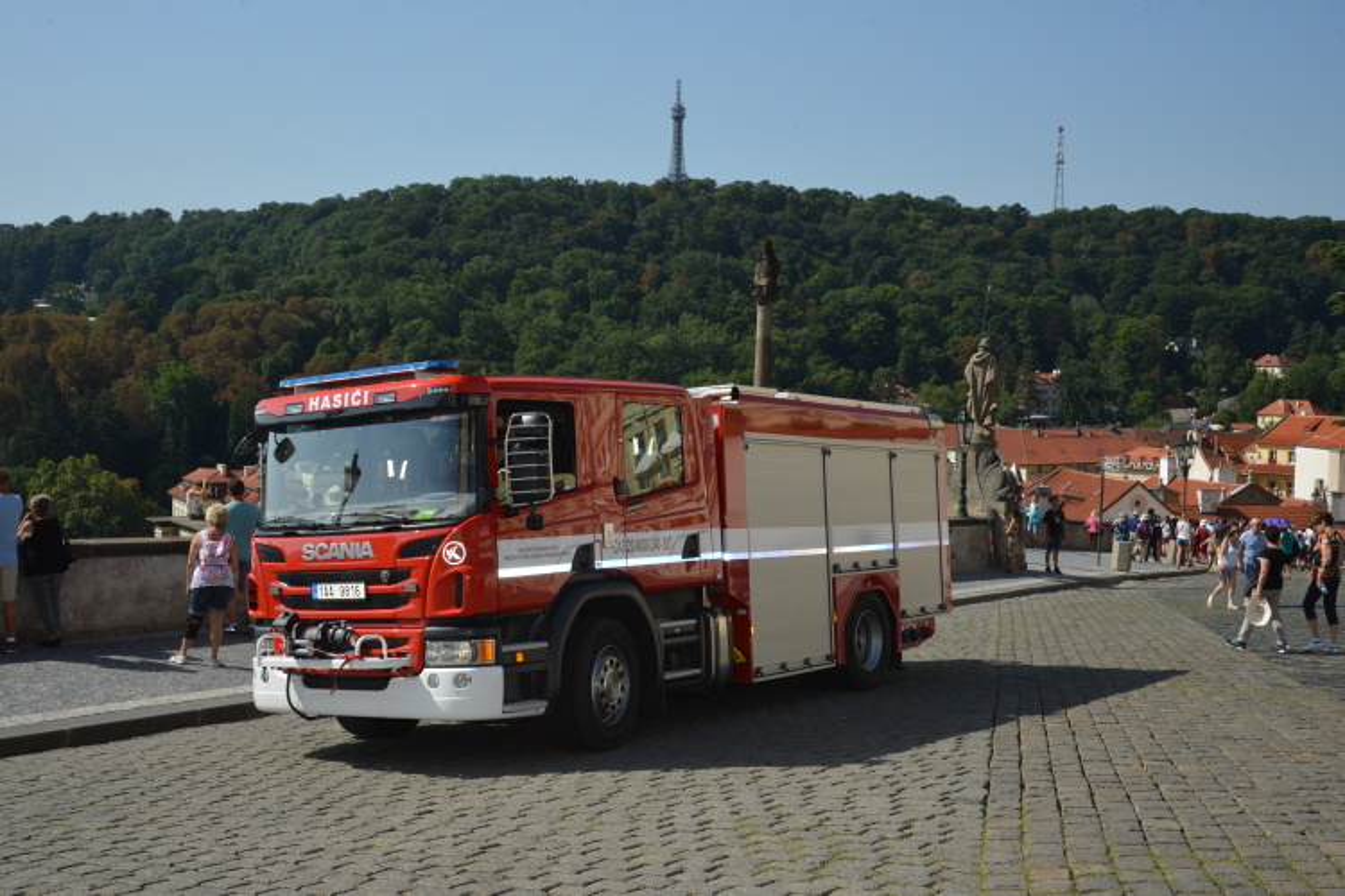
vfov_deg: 35.1
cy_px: 448
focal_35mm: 38
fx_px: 1420
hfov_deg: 50.7
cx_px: 672
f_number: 14
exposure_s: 1/250
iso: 800
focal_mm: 38
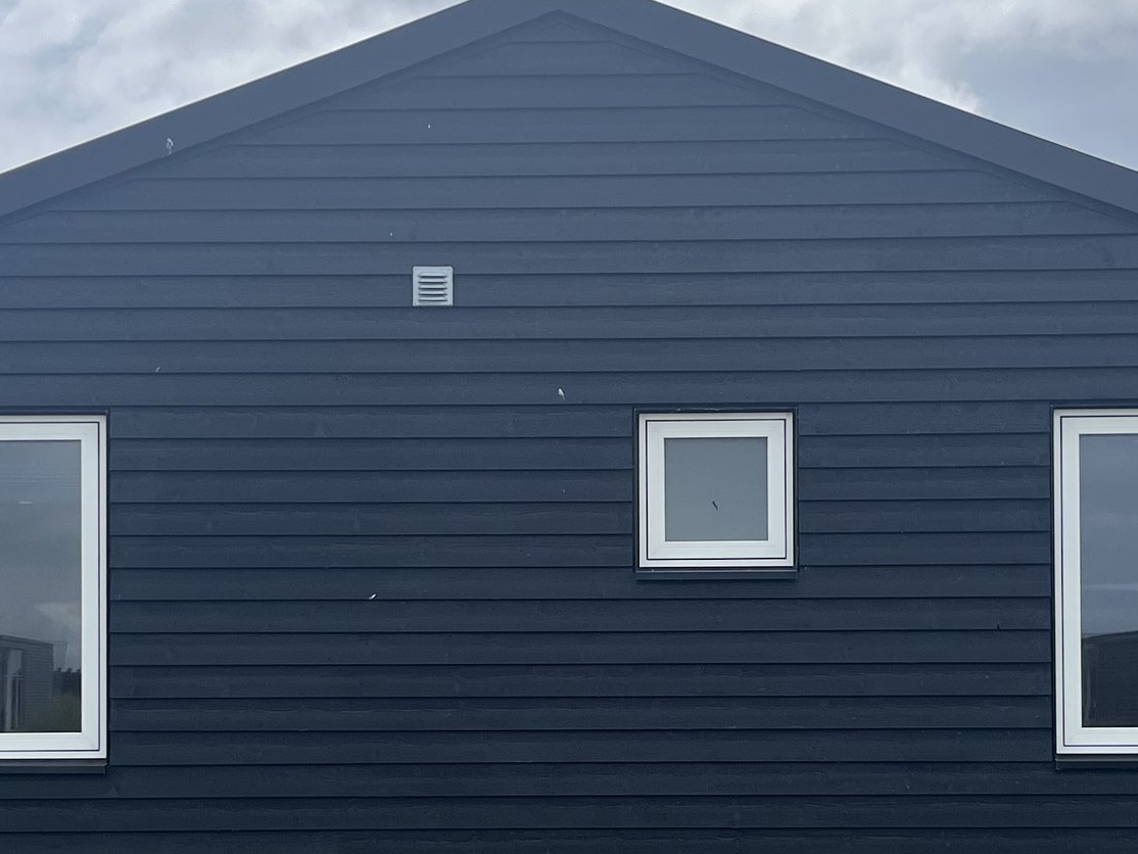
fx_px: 2302
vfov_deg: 20.9
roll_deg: +0.8
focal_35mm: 70
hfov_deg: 27.7
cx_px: 669
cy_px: 634
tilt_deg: +2.3
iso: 50
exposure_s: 1/5076
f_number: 1.6
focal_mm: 5.1
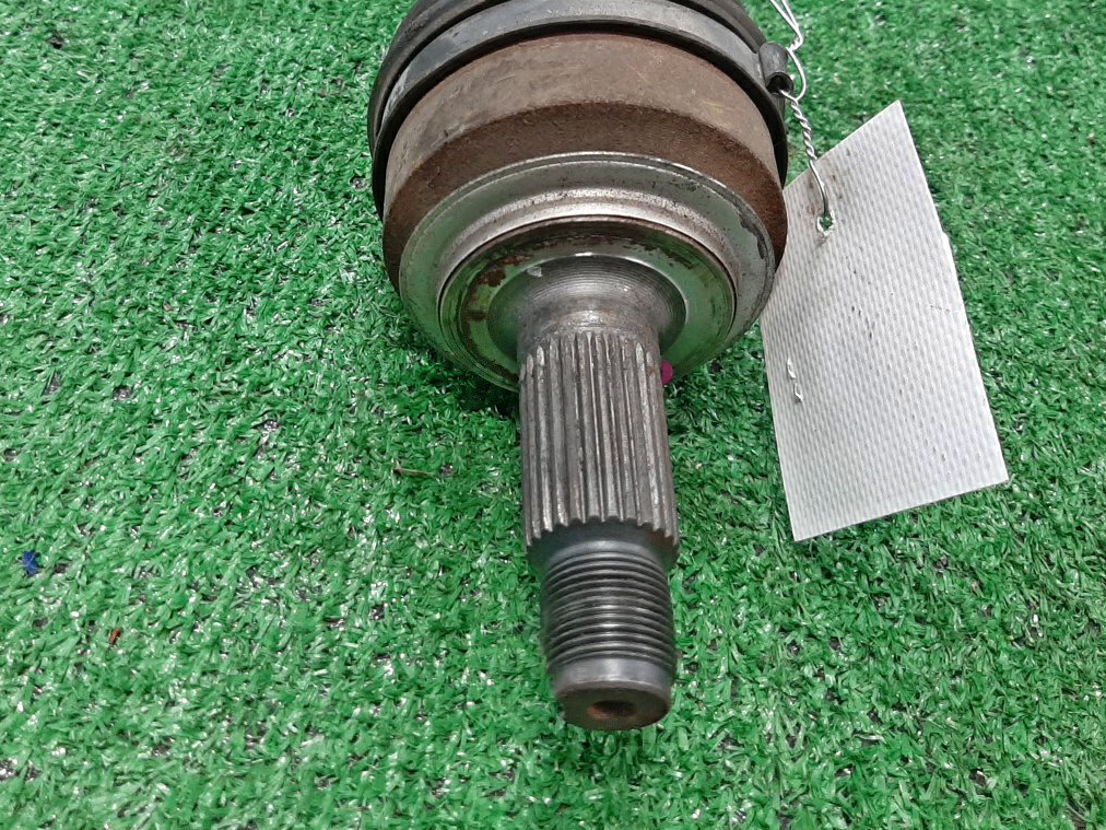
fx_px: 1182
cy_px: 250
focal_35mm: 37
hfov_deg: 49.7
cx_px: 427
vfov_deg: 38.1
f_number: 1.7
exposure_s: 1/33
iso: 214
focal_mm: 3.93
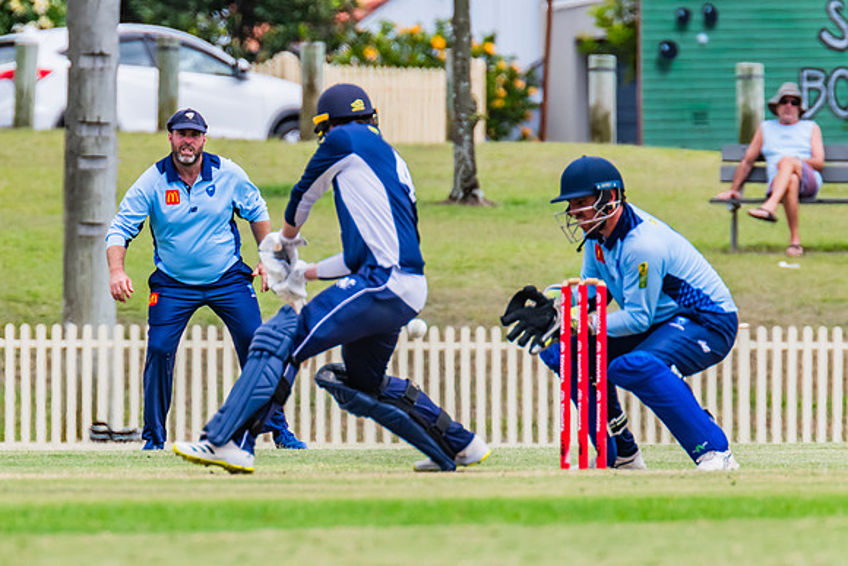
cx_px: 265
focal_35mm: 851
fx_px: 20050
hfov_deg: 2.4
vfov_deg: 1.6
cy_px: 293
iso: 800
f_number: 9
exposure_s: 1/2000
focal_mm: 600
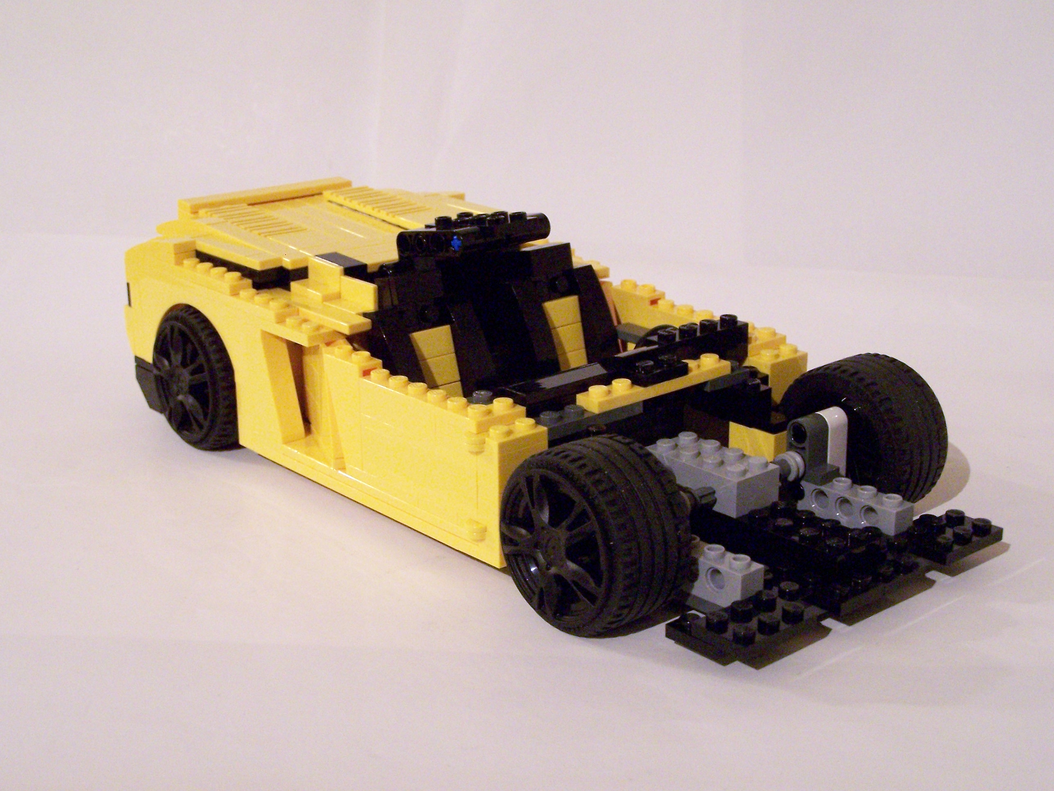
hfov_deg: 34.3
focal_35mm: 56
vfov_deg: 26.1
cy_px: 396
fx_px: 1705
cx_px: 527
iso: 400
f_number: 3.1
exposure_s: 1/8
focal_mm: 9.3
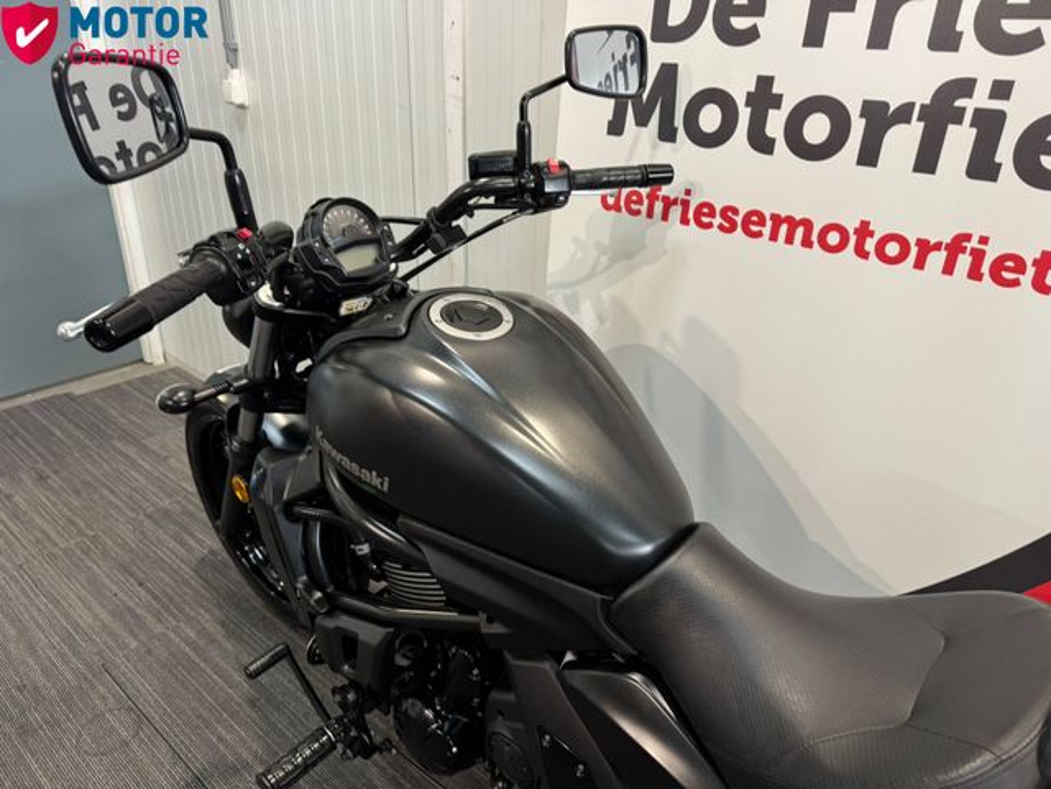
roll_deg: -1.2
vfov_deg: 56.8
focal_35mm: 24
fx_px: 729
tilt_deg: -25.4
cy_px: 394
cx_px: 526
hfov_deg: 71.6
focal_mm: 6.76
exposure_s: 1/50
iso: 250
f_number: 1.78
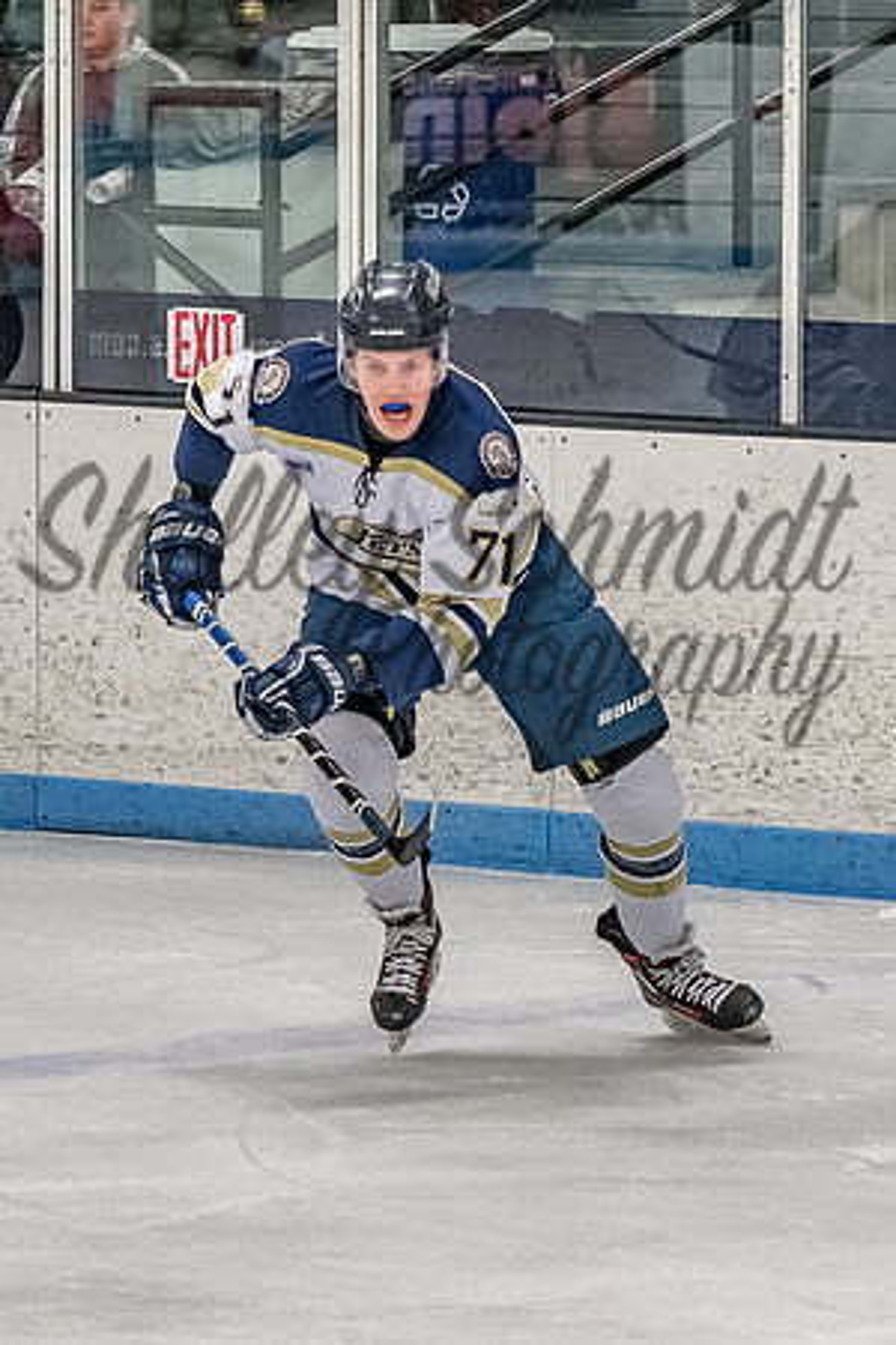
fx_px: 15401
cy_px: 569
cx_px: 659
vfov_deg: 5.0
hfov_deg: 3.3
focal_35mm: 413
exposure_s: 1/800
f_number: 3.2
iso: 1600
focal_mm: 130
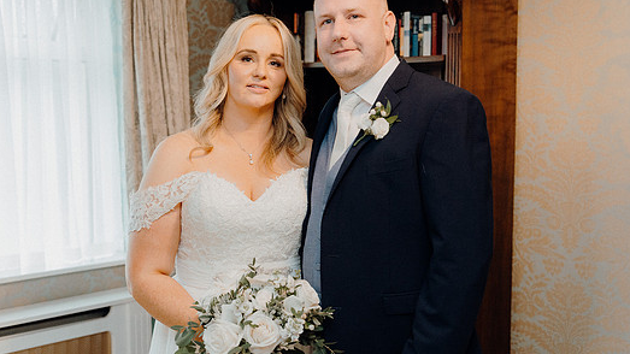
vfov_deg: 23.9
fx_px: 835
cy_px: 182
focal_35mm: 50
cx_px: 306
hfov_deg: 41.3
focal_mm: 43
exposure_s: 1/160
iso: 2500
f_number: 3.5
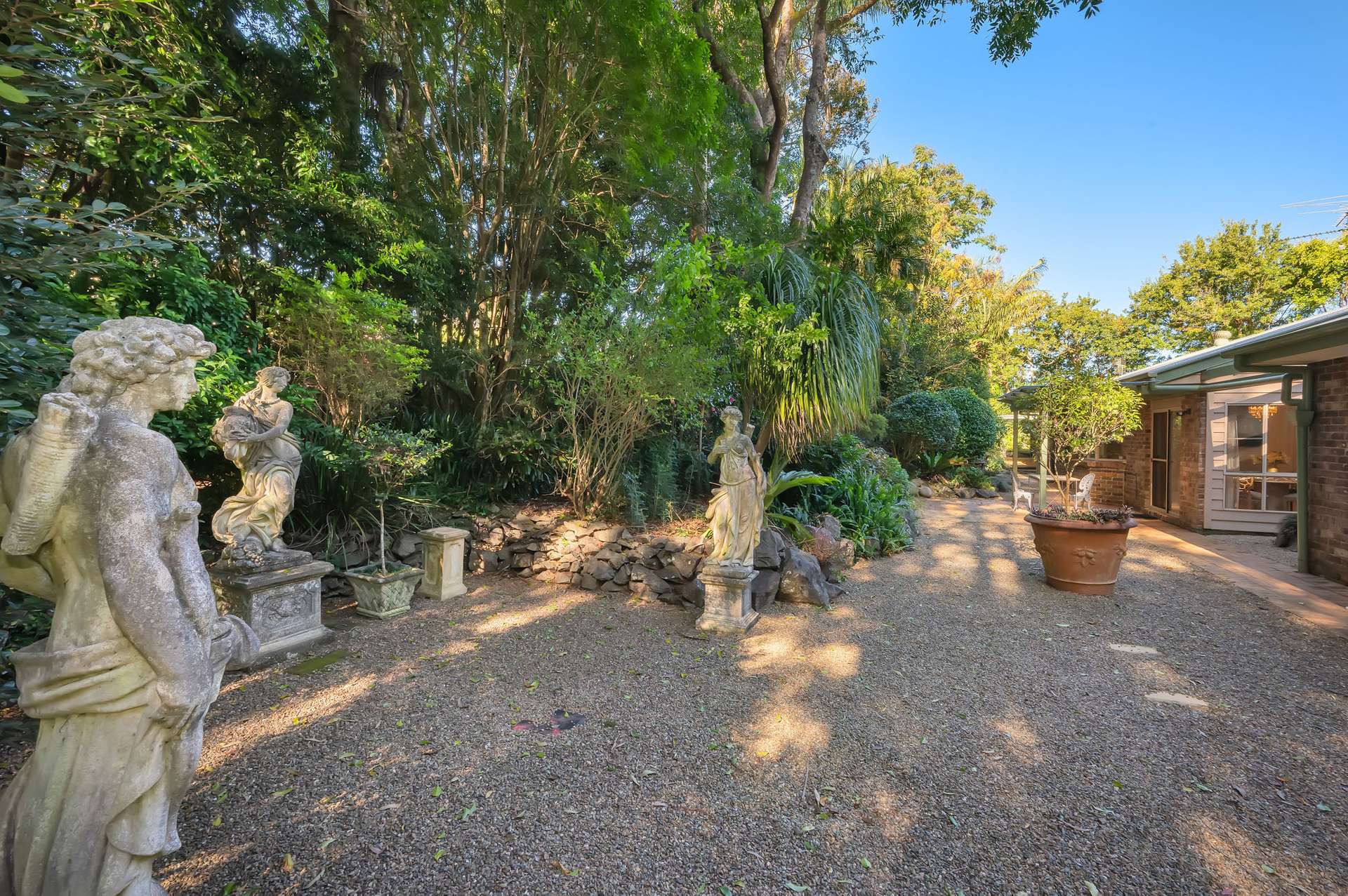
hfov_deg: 96.8
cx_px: 674
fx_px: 599
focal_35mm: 16
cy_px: 448
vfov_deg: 73.7
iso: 400
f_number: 14
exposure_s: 1/20
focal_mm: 16
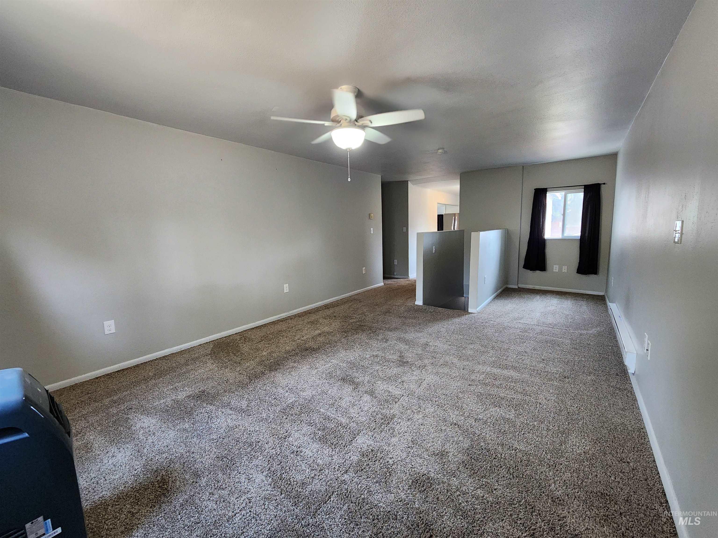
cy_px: 269
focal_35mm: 13
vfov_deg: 89.9
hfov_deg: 106.2
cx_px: 359
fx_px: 270
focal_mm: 2.2
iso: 250
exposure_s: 1/60
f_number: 2.2
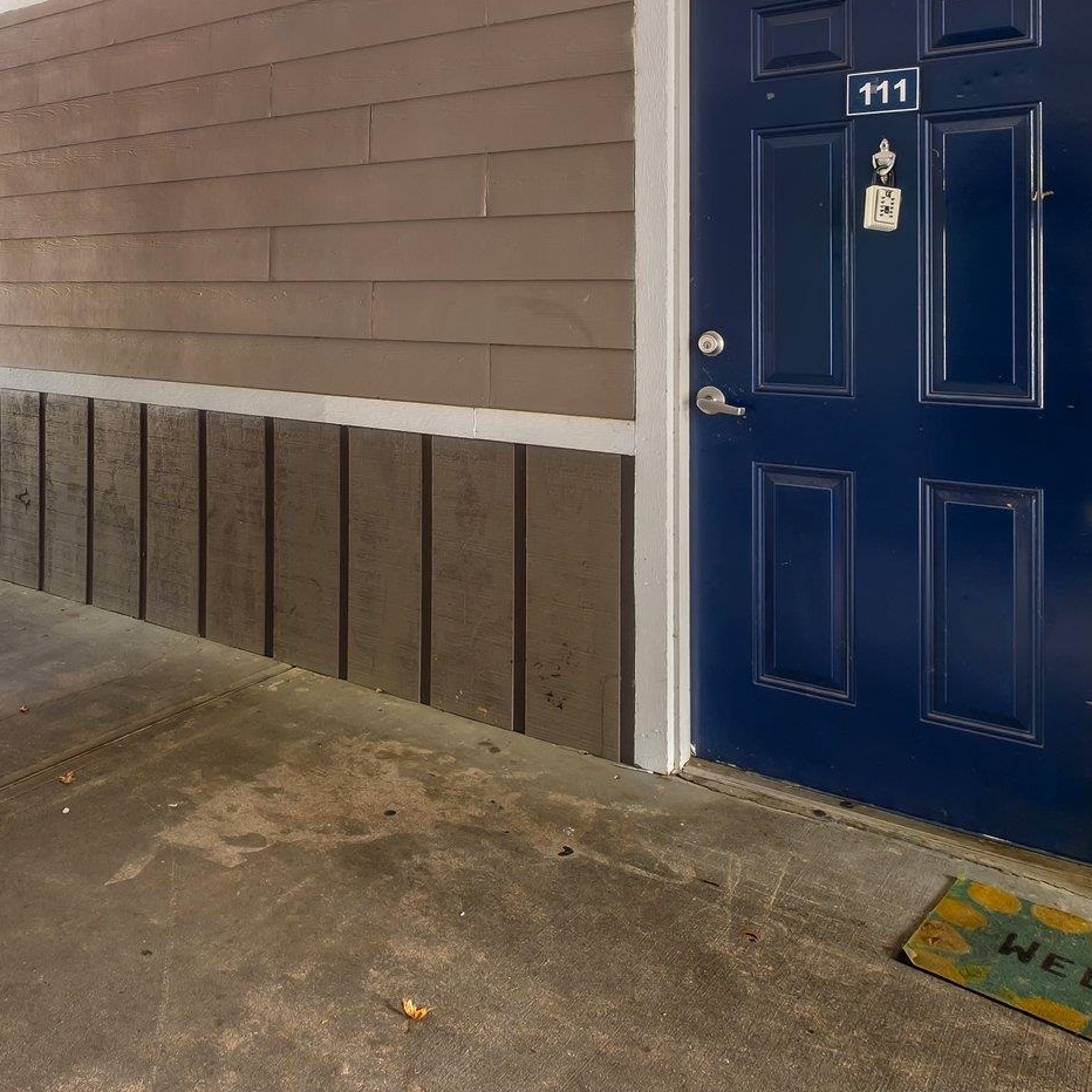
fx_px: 999
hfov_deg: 55.5
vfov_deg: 55.1
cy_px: 301
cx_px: 325
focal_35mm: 28
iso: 250
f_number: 8
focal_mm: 10
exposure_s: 1/1.25
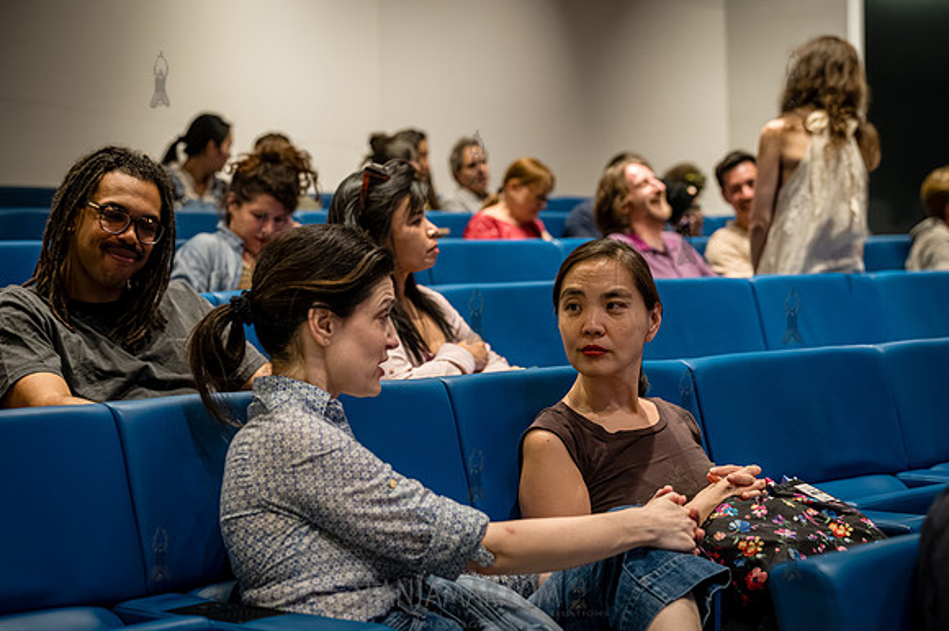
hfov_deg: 27.4
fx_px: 1950
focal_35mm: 74
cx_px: 474
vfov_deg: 18.4
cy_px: 316
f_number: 4
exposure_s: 1/320
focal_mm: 74
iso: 5000
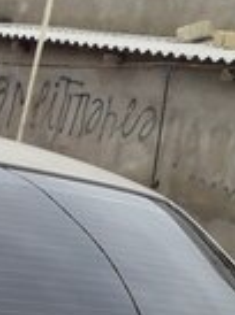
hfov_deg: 14.0
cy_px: 430
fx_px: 891
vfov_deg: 18.4
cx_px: -124
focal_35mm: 98
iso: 40
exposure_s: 1/405
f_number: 1.9
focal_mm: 3.6
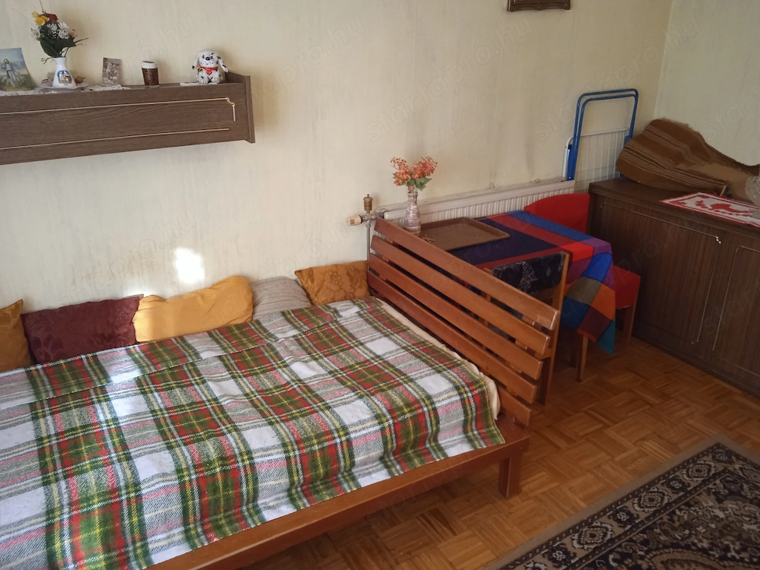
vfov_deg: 49.7
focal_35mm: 28
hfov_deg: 63.4
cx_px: 380
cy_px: 285
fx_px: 615
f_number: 2.2
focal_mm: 3.43
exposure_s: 1/25
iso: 731
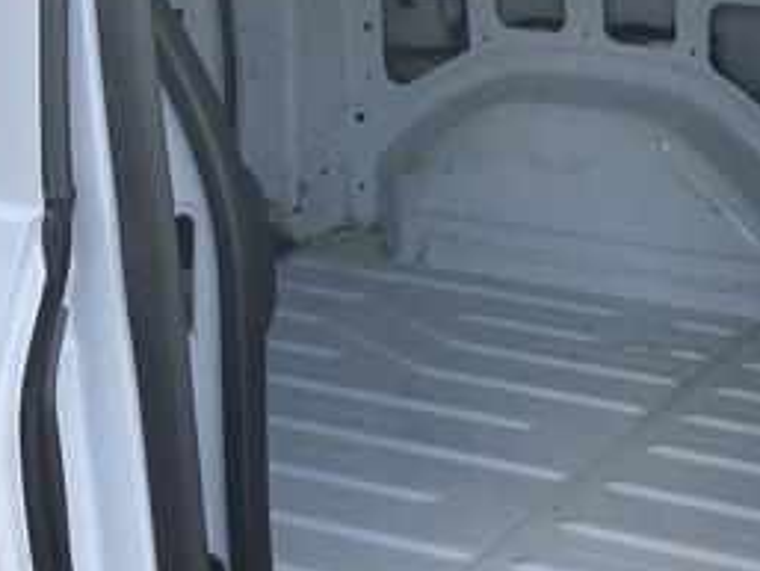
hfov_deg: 21.7
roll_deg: +1.8
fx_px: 1911
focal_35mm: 87
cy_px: 281
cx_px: 766
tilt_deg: -16.9
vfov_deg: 17.0
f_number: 1.8
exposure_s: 1/138
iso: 25
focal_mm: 3.99
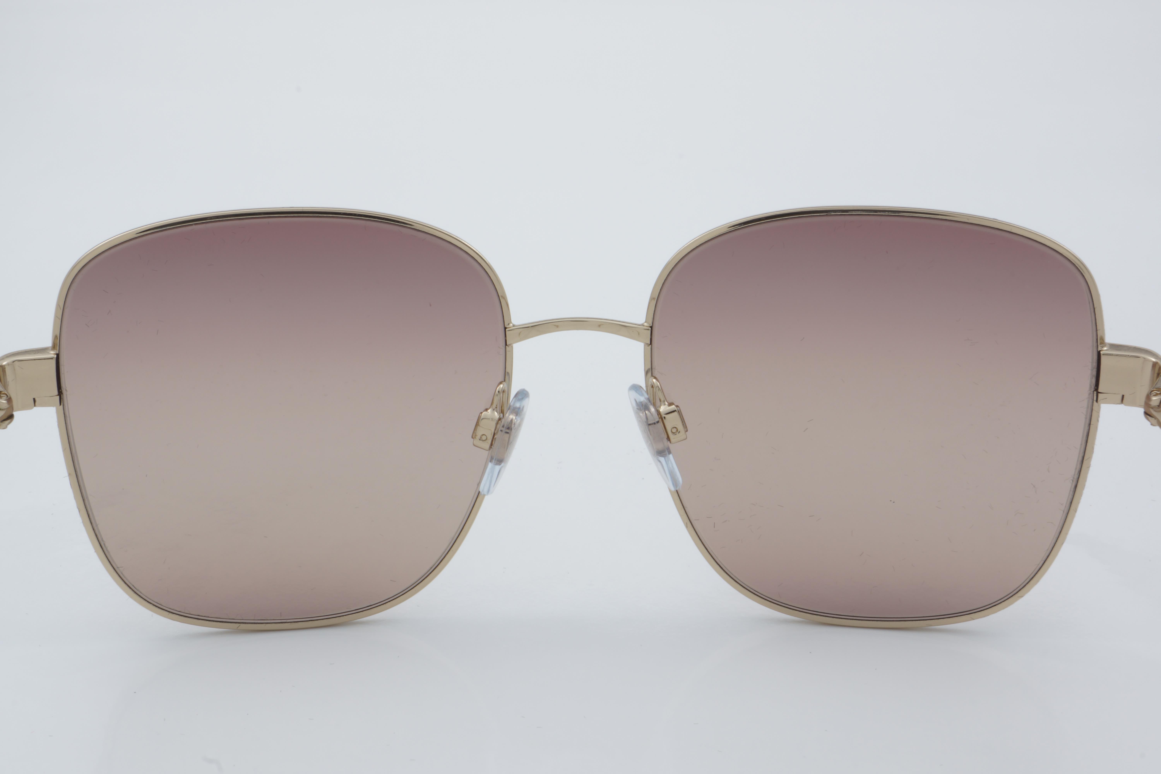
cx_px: 580
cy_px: 387
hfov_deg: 33.4
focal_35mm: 60
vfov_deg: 22.6
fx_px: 1935
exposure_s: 1/4
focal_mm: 40
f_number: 32
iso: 100
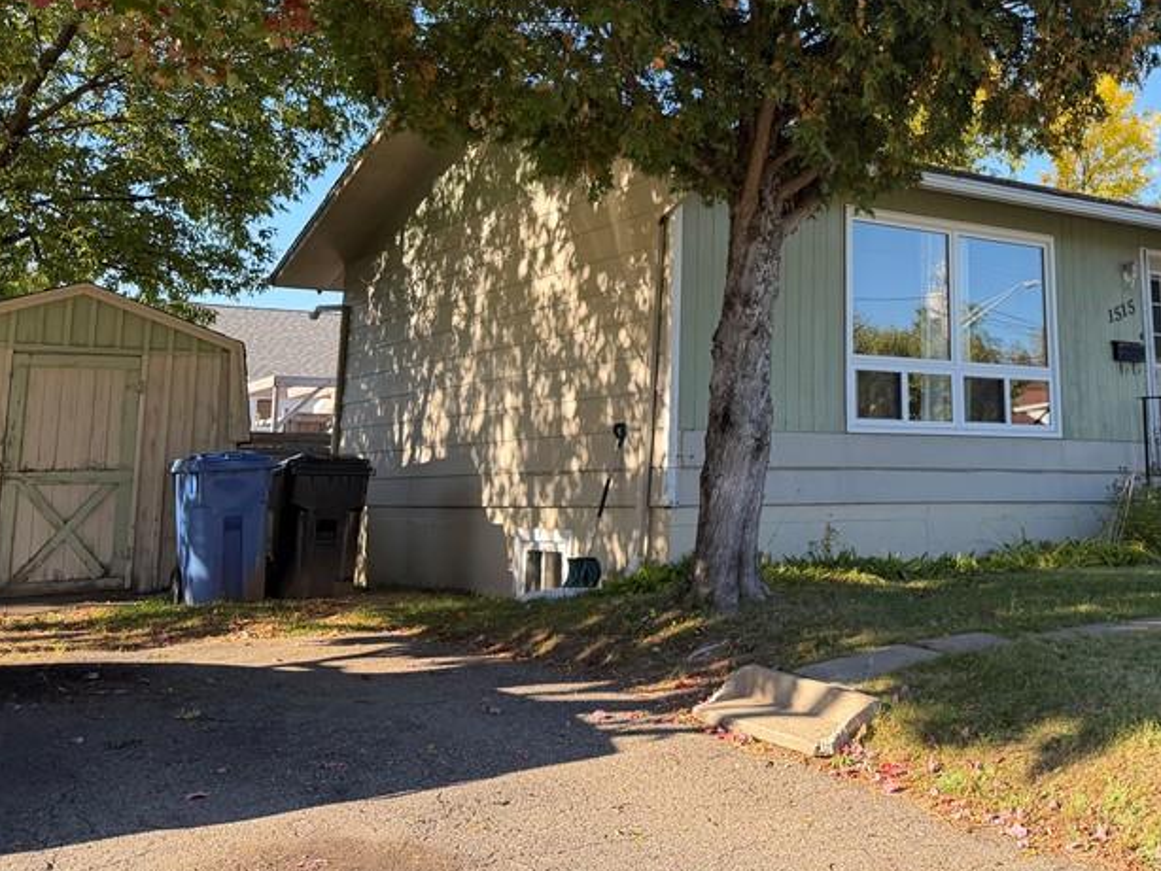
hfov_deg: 45.3
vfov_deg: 35.0
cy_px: 189
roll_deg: -0.4
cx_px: 860
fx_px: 1342
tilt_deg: +12.0
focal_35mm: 40
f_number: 1.78
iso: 100
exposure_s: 1/943
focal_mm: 6.76
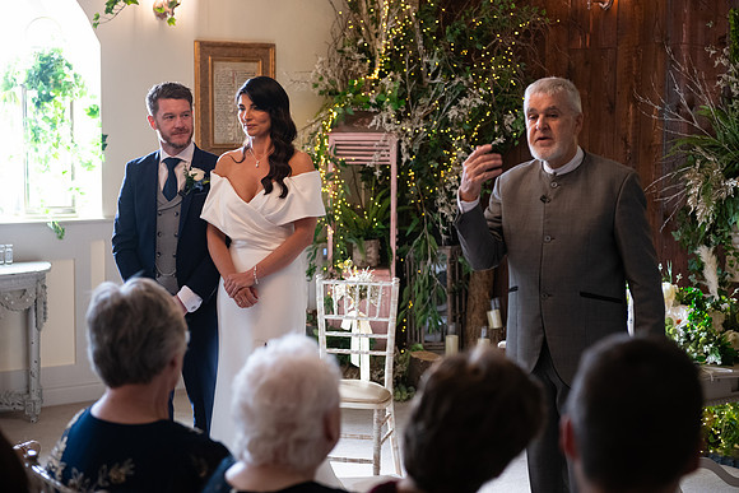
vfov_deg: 19.5
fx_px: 1437
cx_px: 370
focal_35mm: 70
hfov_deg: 28.8
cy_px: 246
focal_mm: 70
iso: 1000
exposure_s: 1/160
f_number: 3.5
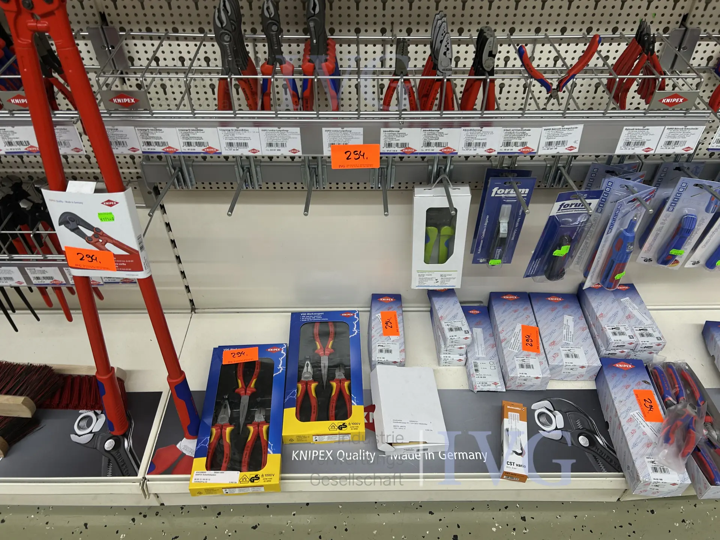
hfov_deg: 67.3
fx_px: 541
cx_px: 360
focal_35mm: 26
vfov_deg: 53.1
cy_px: 270
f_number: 1.5
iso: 80
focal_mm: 5.7
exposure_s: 1/50
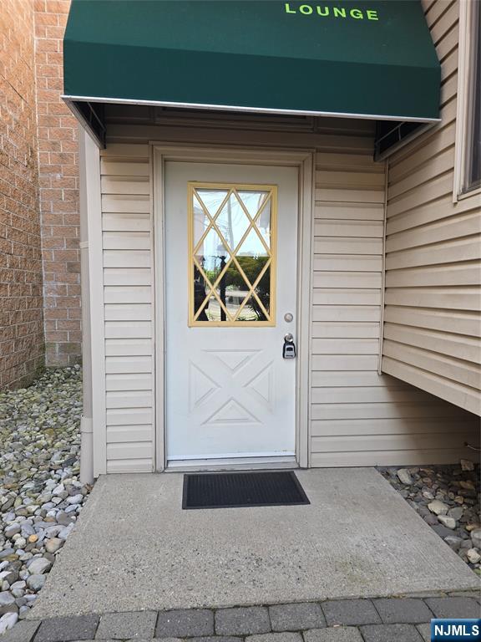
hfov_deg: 58.9
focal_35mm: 23
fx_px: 426
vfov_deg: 73.9
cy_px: 321
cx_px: 240
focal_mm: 6.3
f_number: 1.7
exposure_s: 1/180
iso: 50
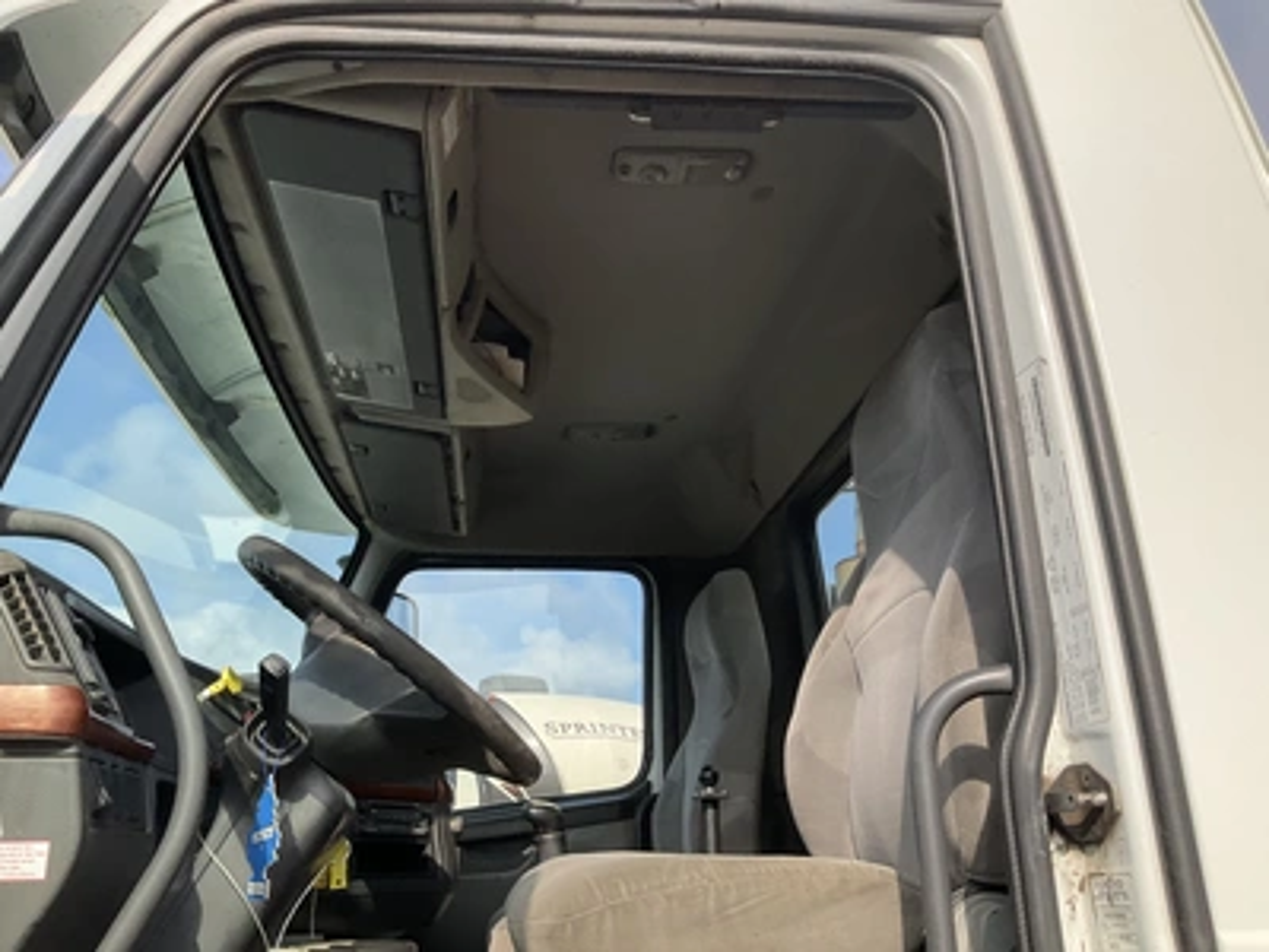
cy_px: 476
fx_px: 1063
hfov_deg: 61.7
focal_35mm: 29
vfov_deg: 48.2
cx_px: 634
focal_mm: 3
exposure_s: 1/1377
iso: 25
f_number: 1.8
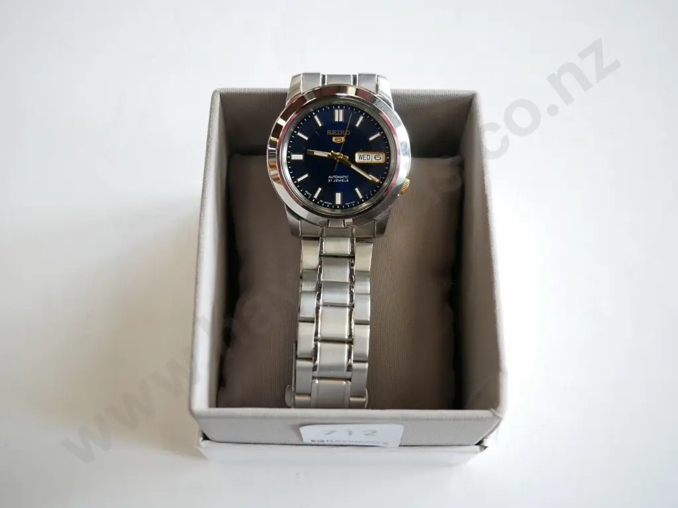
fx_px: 783
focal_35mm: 40
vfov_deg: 36.0
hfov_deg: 46.8
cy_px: 254
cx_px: 339
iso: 1000
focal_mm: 20
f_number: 4.1
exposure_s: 1/60
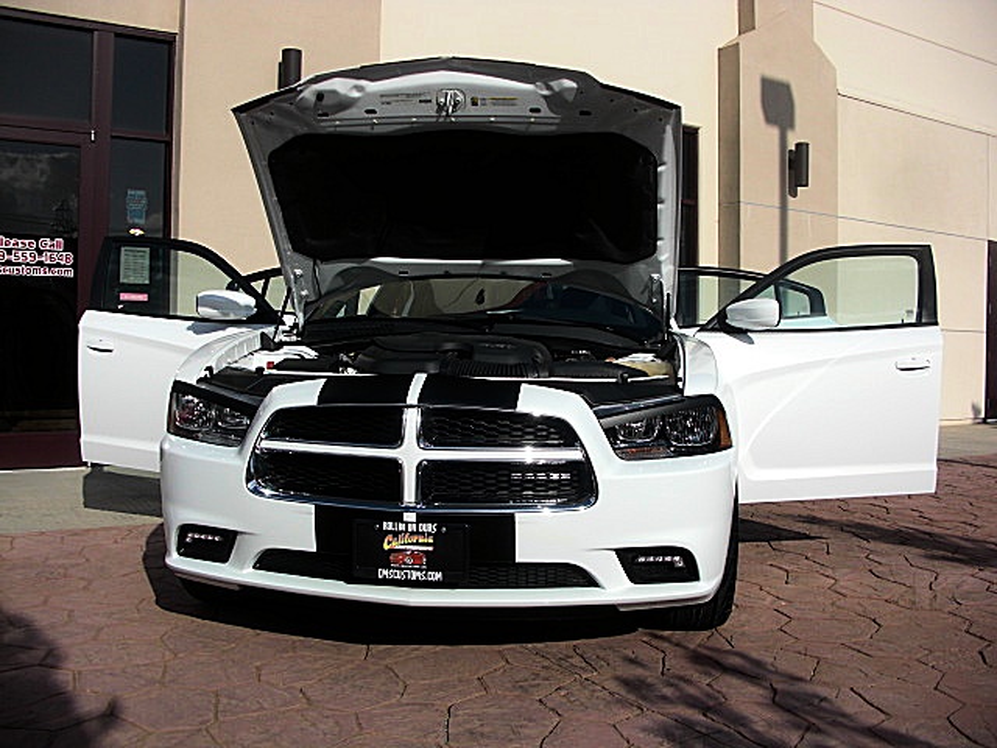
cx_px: 498
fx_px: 1037
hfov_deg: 51.4
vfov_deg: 39.7
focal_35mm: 36
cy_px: 374
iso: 50
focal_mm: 6.3
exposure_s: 1/200
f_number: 7.9
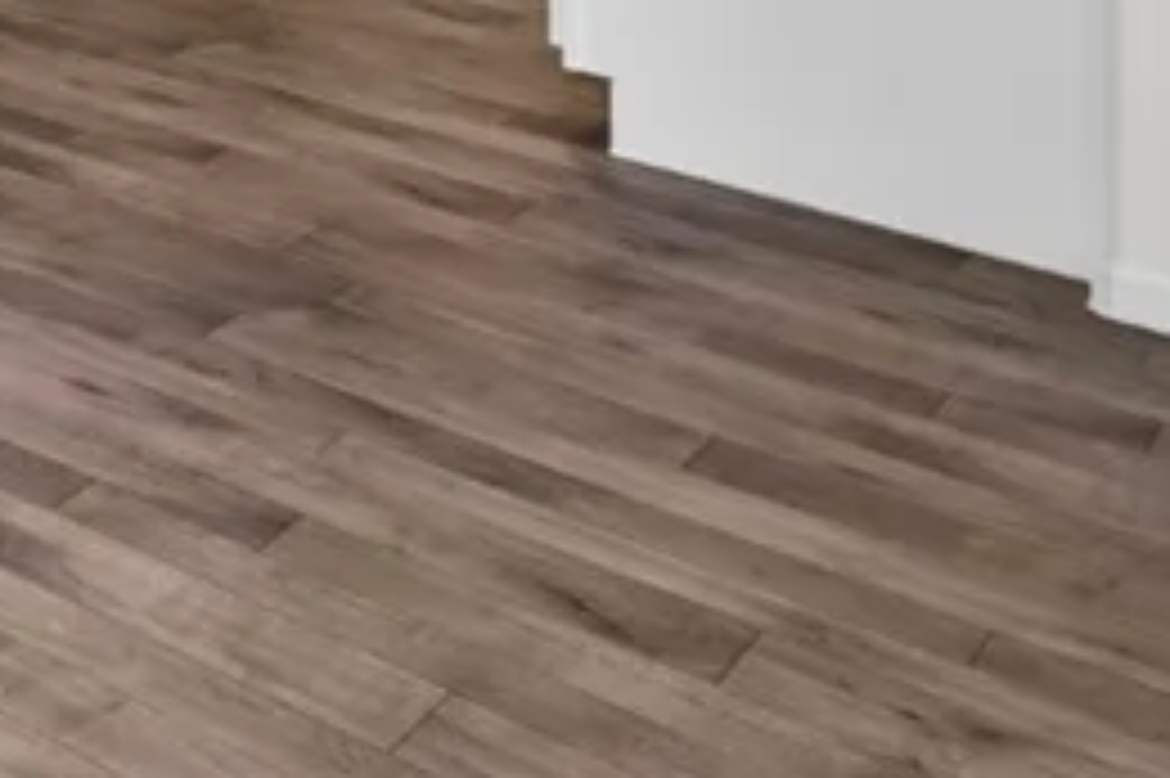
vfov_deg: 16.4
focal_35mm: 67
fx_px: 2176
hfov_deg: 19.9
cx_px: -1040
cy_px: -695
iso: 400
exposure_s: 1/30
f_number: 8
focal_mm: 17
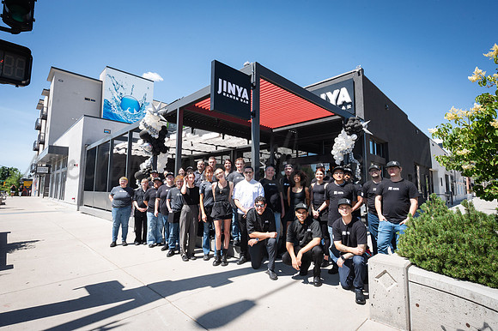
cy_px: 166
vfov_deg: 68.8
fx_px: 242
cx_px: 249
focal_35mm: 18
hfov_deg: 91.6
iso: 1250
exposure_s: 1/640
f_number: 13
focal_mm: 17.5
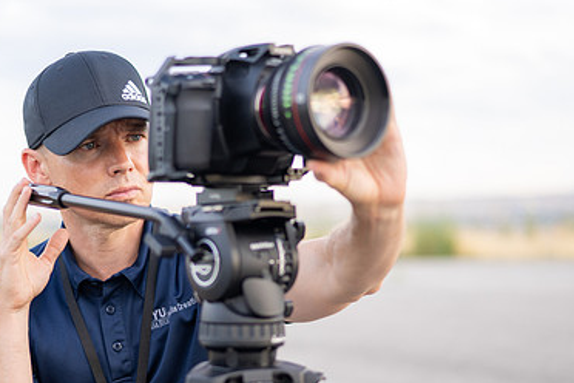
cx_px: 214
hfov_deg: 25.9
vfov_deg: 17.4
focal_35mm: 78
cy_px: 293
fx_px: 1244
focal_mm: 50
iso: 200
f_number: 1.8
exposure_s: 1/640
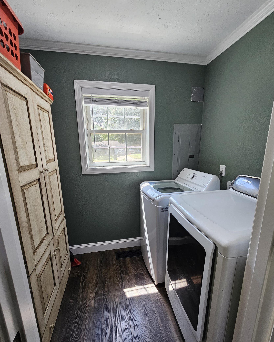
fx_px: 142
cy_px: 182
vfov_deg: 100.5
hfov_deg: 88.0
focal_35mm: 14
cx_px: 134
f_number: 2.2
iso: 80
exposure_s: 1/60
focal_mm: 2.2
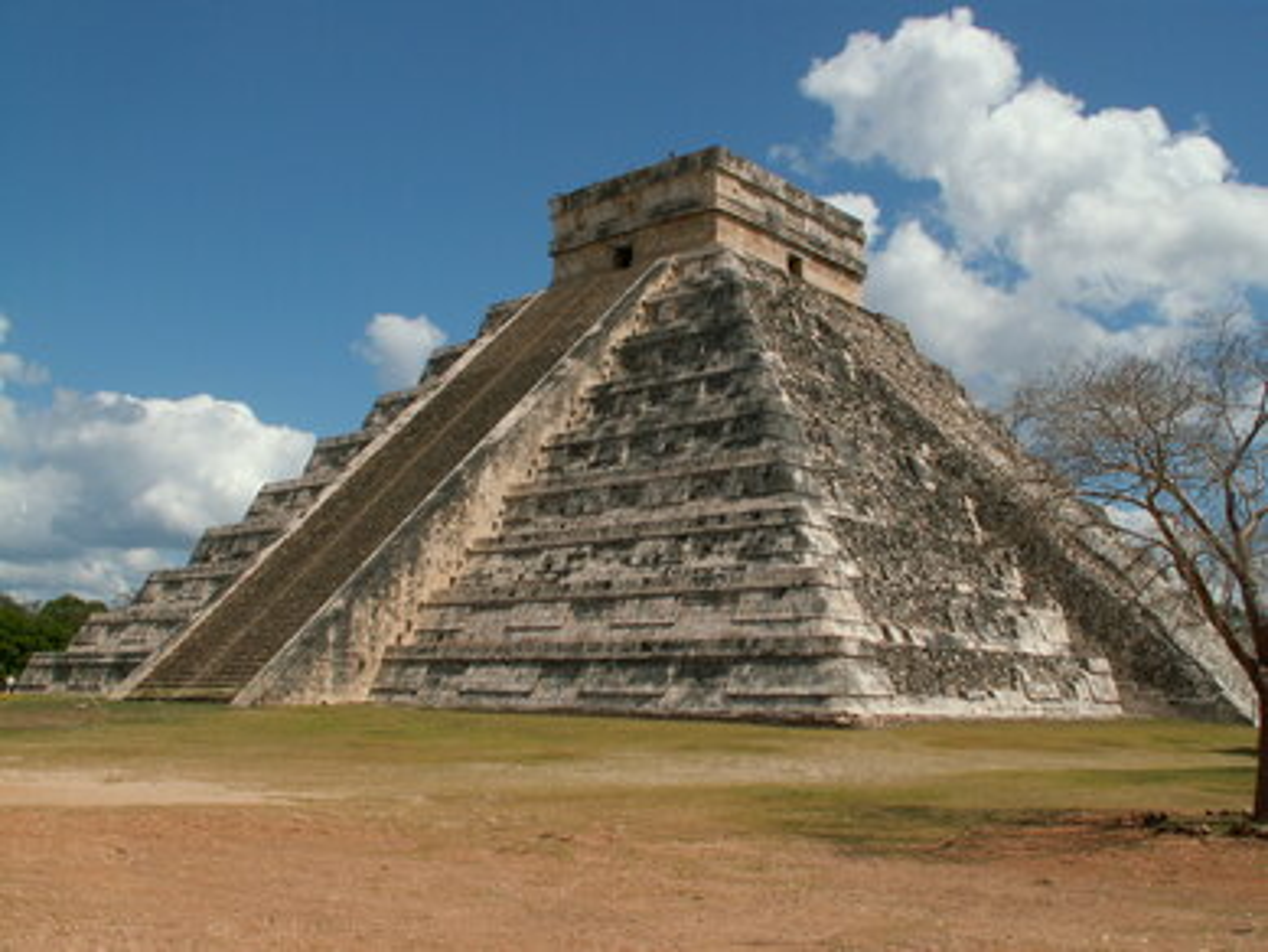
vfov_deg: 40.7
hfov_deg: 52.6
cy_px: 476
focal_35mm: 35
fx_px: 1282
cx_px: 634
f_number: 8
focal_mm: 5.86
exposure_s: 1/400
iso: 50
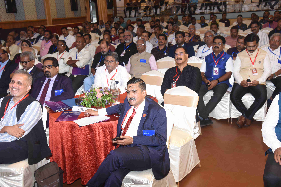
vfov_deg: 30.5
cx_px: 140
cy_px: 94
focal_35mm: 44
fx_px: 343
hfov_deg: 44.5
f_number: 6.3
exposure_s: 1/80
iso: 800
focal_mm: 44
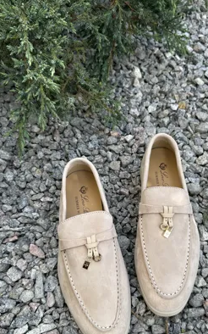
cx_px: 128
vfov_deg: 61.0
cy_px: 192
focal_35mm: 31
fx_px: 281
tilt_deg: -59.5
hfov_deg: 40.3
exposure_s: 1/1050
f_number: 1.78
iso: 80
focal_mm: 6.86
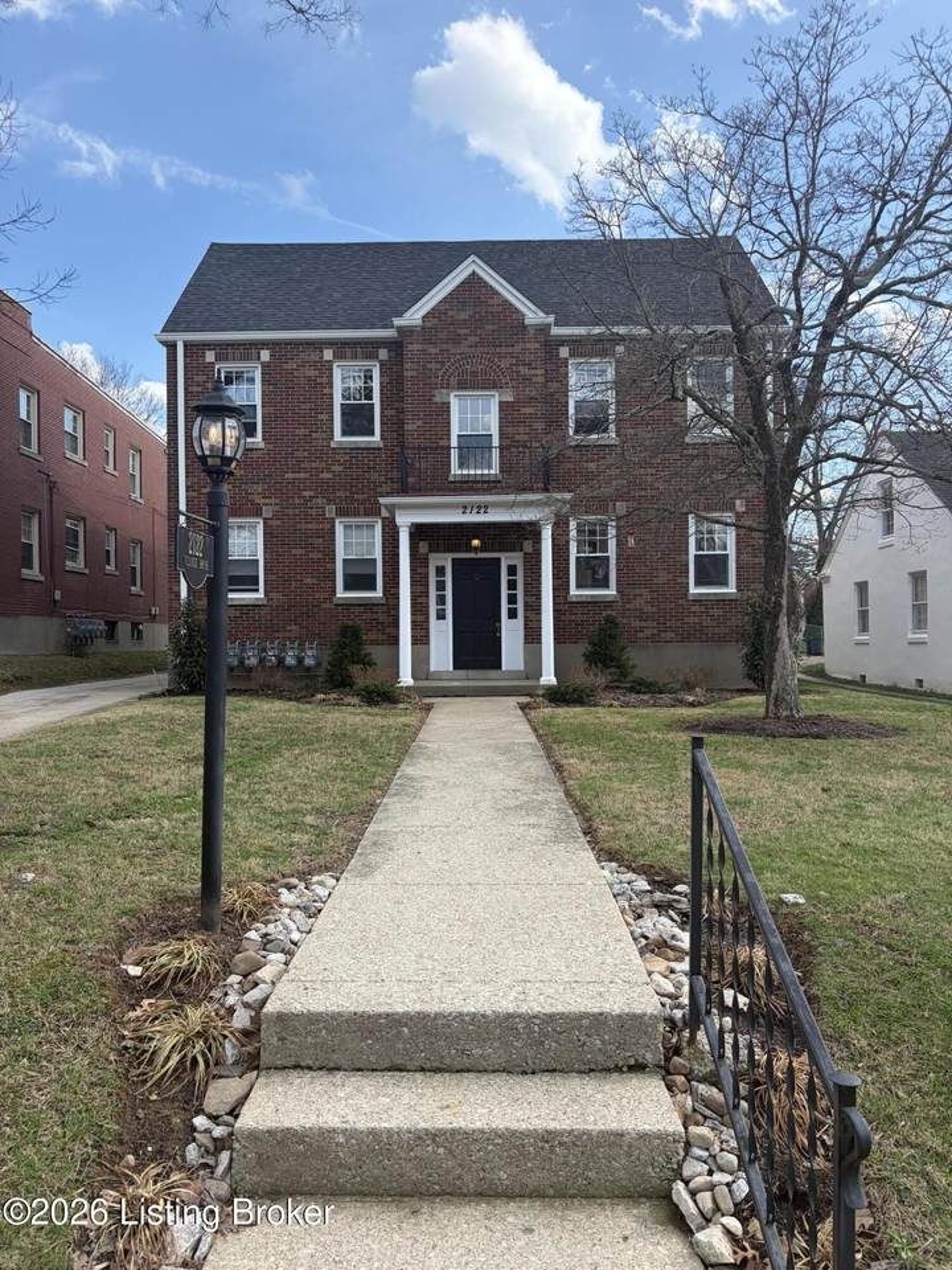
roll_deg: +0.6
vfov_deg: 67.3
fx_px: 953
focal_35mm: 26
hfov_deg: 53.1
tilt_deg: +1.1
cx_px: 476
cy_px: 635
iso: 64
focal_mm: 5.96
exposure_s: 1/1667
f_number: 1.6
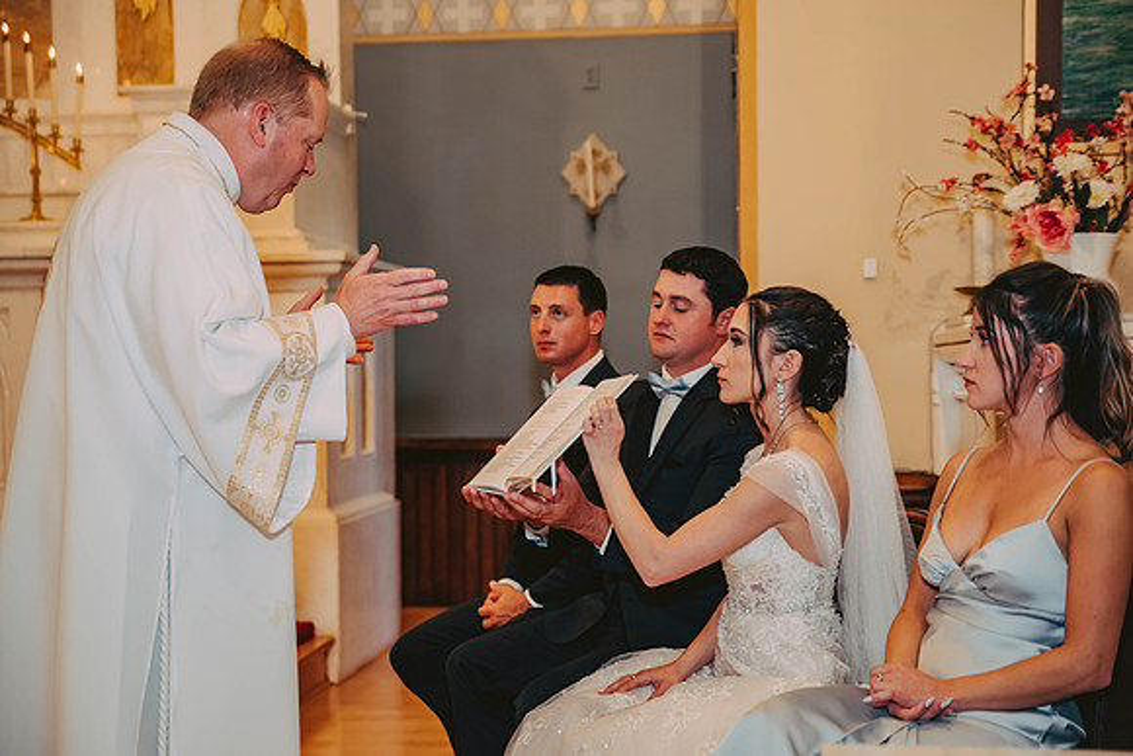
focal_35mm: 55
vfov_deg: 24.6
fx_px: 1731
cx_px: 566
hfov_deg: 36.2
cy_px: 378
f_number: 2.8
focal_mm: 55
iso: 800
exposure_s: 1/100
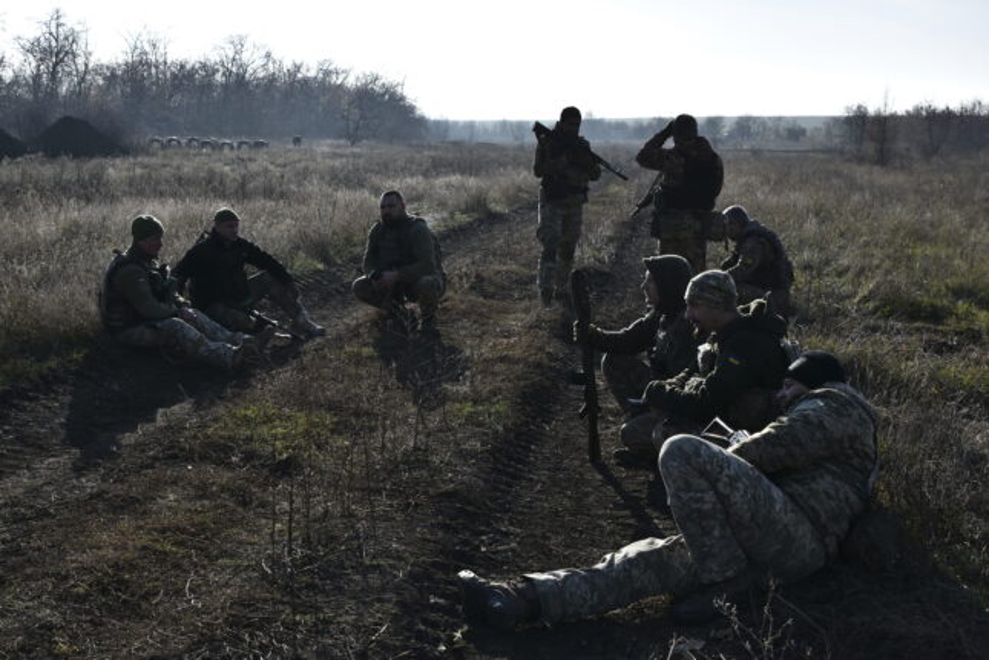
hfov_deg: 41.1
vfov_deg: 28.1
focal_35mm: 48
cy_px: 330
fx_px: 1319
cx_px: 494
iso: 320
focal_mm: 32
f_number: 6.3
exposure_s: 1/2000
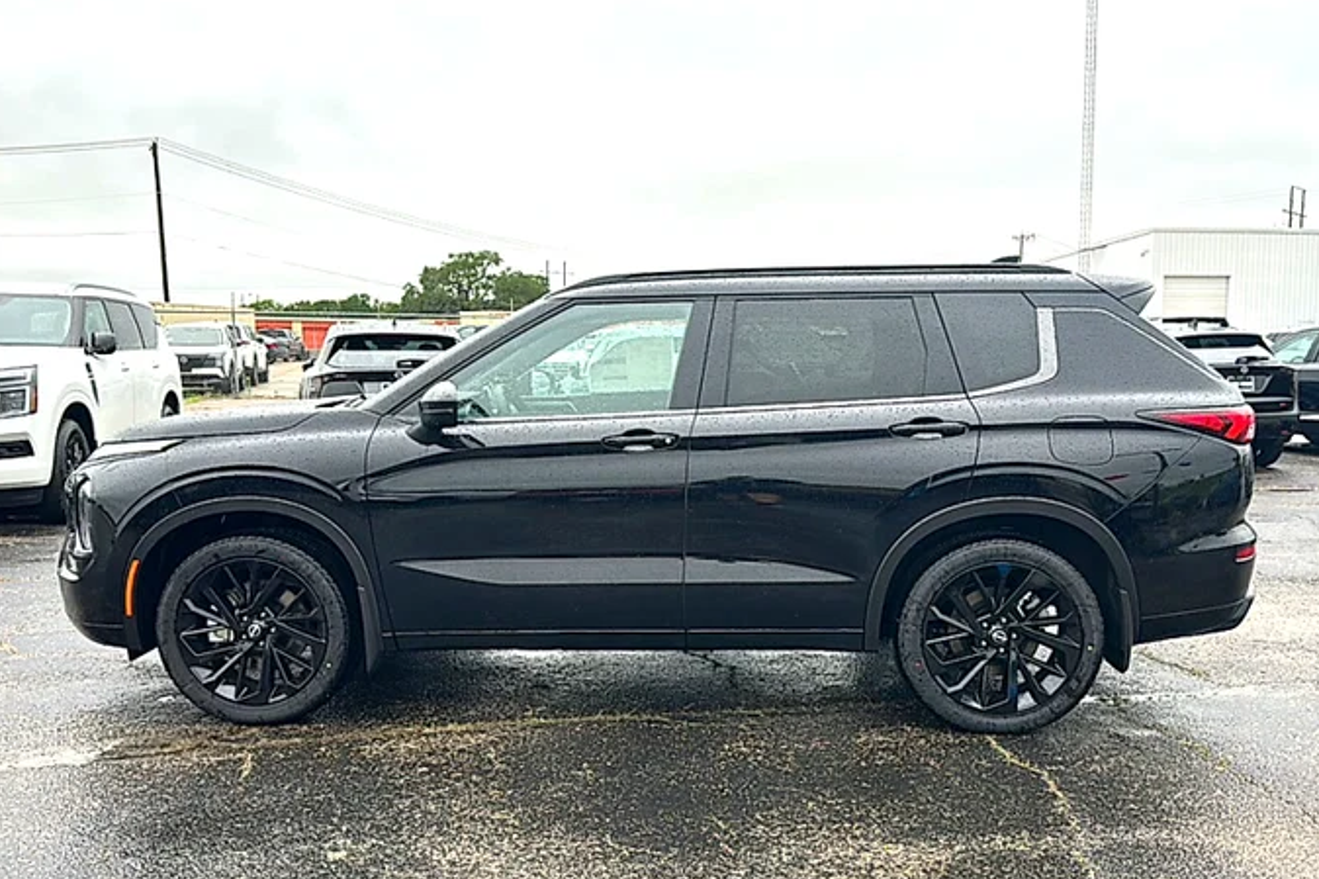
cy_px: 498
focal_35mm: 27
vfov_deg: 47.8
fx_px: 989
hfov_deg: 67.4
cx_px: 673
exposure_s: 1/407
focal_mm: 6.86
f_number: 1.78
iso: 80
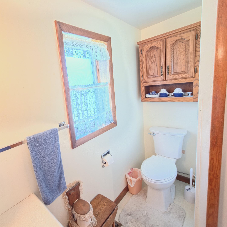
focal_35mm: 16
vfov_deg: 87.4
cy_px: 110
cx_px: 86
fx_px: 119
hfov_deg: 85.9
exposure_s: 1/12.5
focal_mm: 2.2
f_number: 2.2
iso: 320
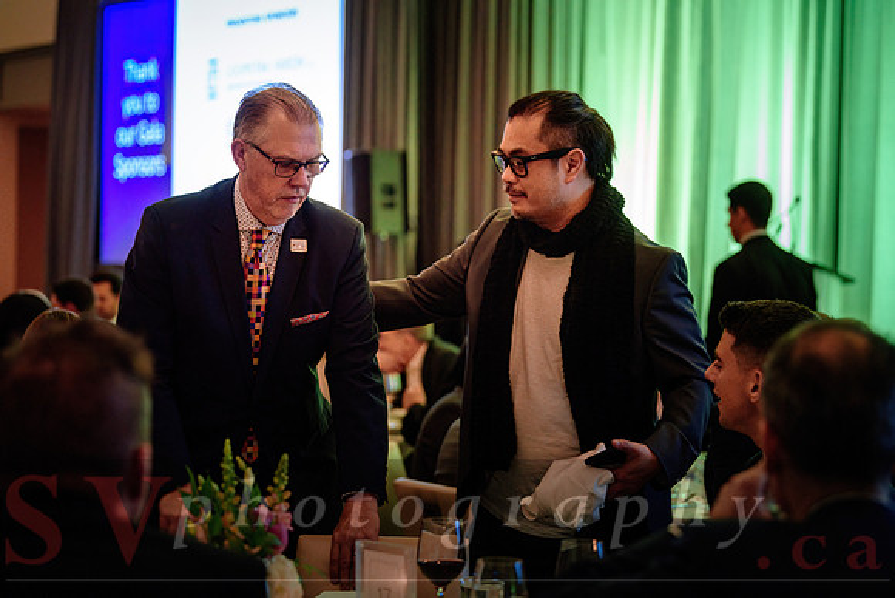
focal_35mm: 88
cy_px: 276
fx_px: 2198
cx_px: 482
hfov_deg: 23.0
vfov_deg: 15.5
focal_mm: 82
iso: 3200
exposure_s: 1/100
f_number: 2.8
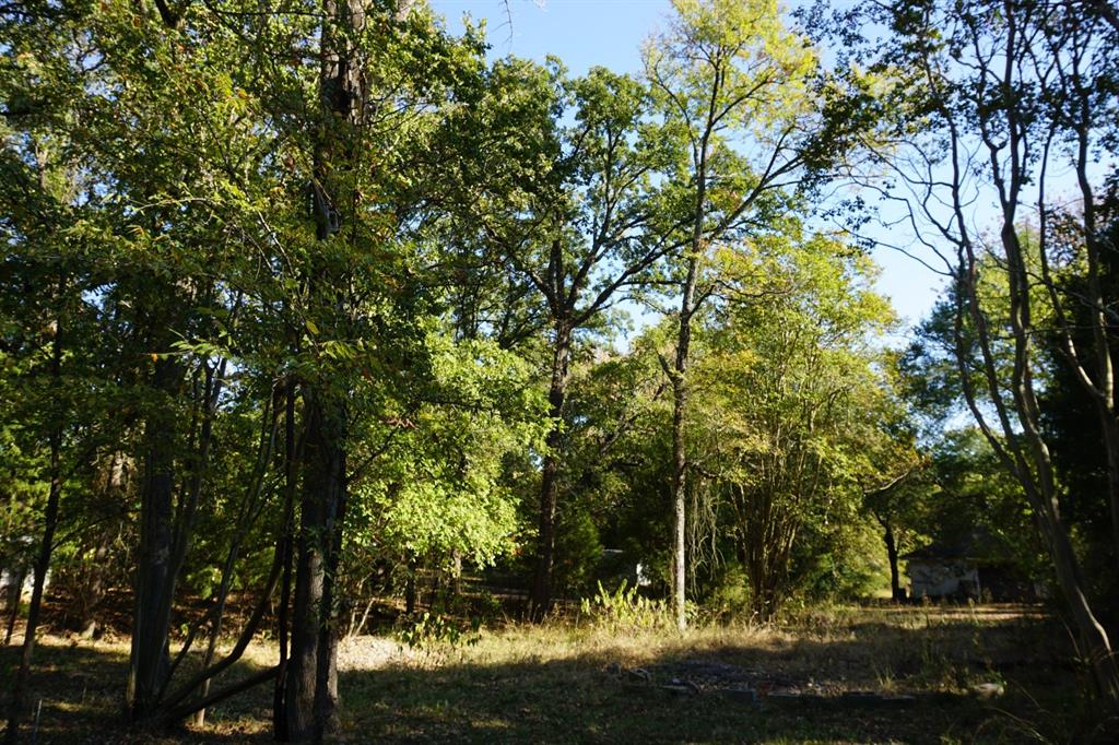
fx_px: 746
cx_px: 560
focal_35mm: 24
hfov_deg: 73.8
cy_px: 372
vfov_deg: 53.1
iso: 100
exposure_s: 1/80
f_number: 8
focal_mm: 16
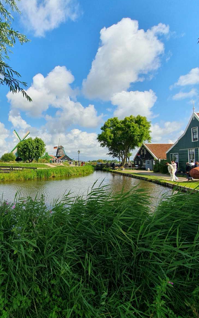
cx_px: 43
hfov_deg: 58.0
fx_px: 165
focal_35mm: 19
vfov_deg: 88.0
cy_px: 157
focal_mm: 1.8
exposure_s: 1/1429
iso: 50
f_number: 2.2
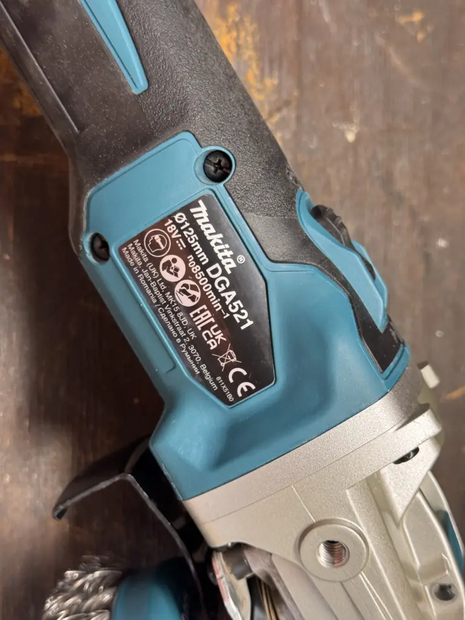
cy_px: 310
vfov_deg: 39.7
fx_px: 860
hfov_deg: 30.3
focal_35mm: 48
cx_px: 232
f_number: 1.78
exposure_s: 1/60
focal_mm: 6.76
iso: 200
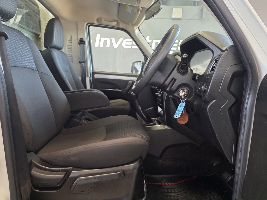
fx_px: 177
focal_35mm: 23
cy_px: 100
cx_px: 134
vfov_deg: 58.9
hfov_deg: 73.9
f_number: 1.7
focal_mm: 6.25
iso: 400
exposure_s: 1/100
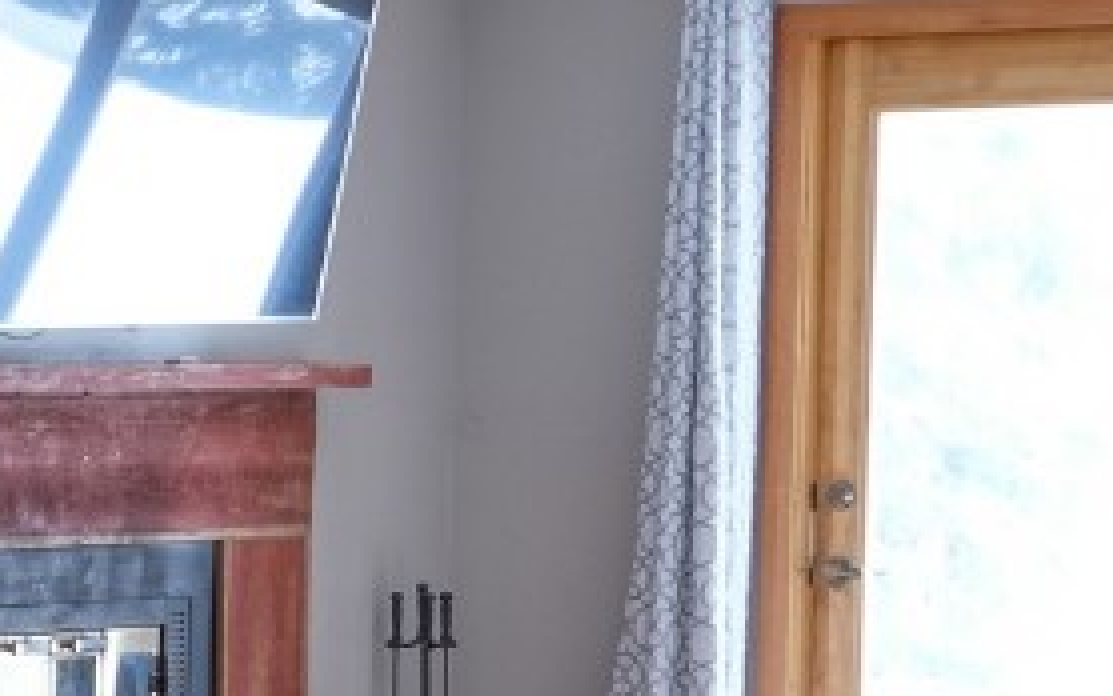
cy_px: 704
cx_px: -1069
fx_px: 4612
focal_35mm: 152
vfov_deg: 8.6
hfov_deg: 12.3
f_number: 5.6
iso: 800
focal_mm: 24
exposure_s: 1/60
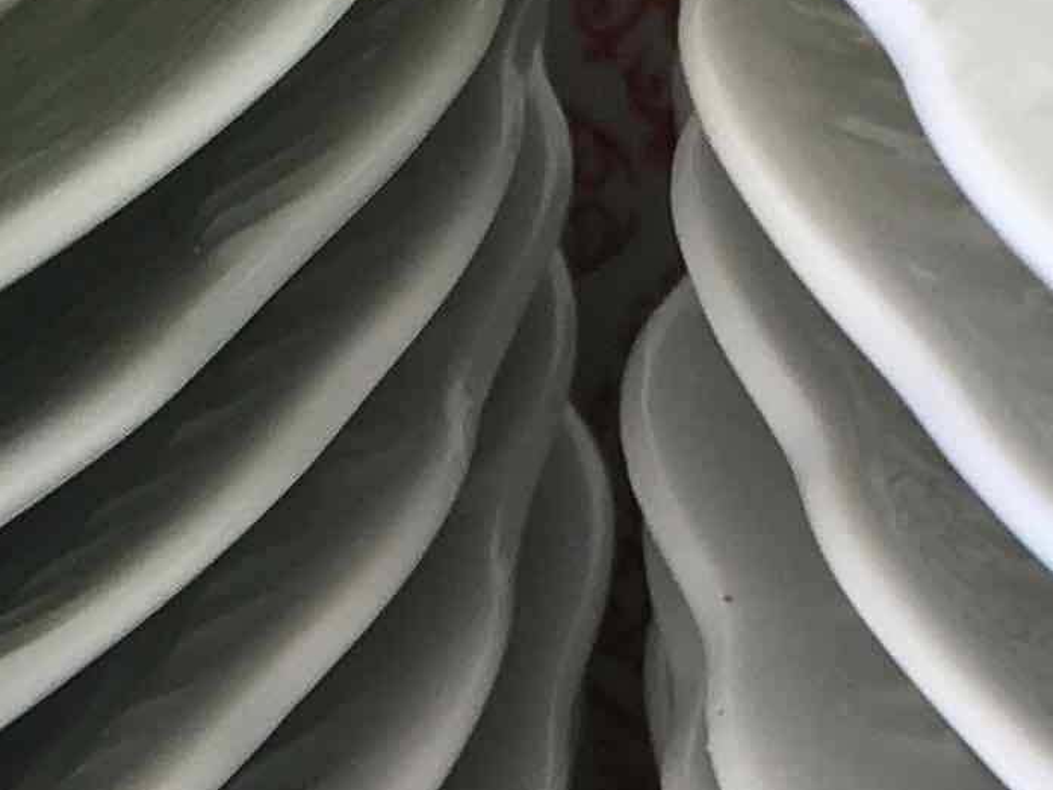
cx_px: 569
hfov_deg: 11.8
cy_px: 1588
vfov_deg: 8.4
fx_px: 5110
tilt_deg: -46.3
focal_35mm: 168
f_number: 2.2
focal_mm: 4.15
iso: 25
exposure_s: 1/105
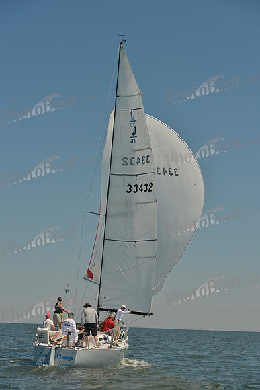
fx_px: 758
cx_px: 130
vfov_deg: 28.8
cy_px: 195
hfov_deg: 19.5
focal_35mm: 70
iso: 200
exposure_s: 1/800
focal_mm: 70
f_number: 7.1
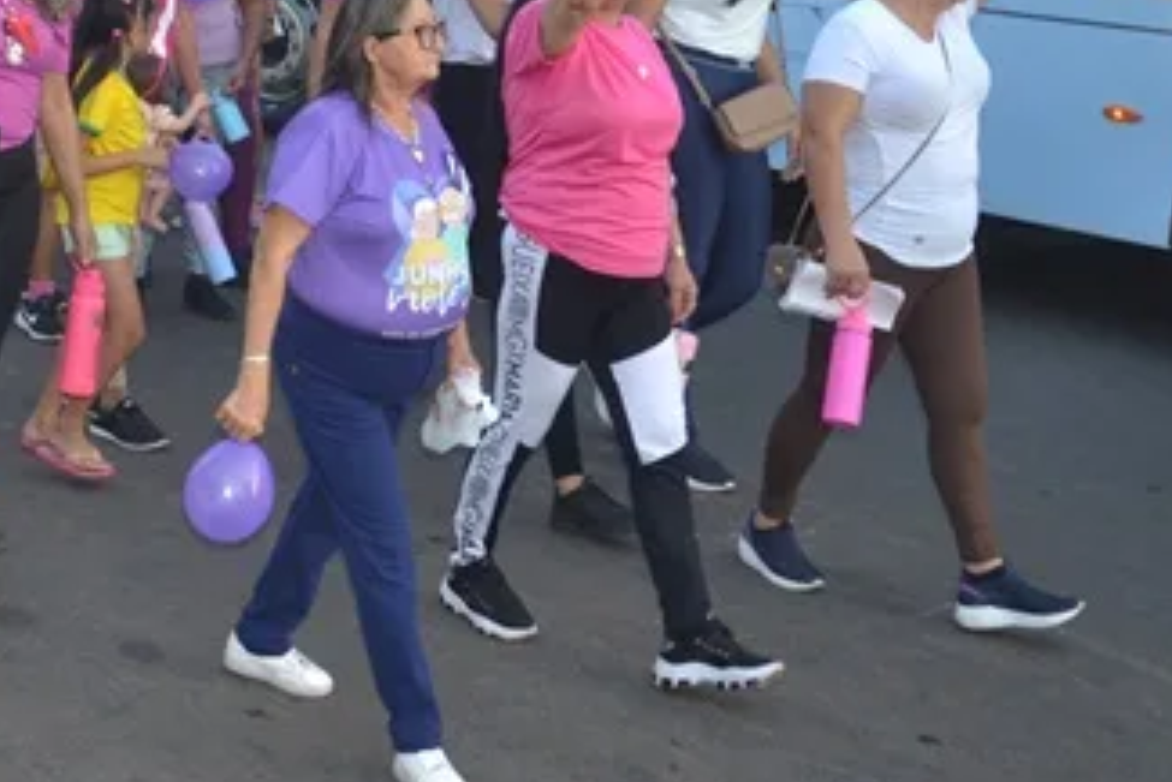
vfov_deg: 20.7
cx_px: 65
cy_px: 150
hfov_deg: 29.4
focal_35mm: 65
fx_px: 2117
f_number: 4
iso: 400
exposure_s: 1/125
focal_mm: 22
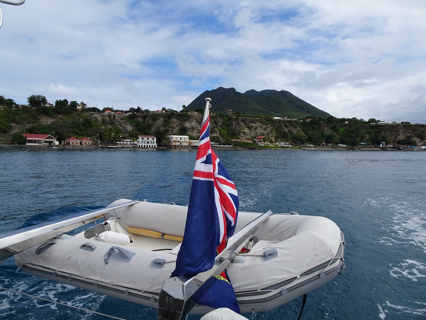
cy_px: 160
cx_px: 213
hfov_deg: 71.6
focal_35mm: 24
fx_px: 295
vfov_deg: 56.8
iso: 80
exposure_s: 1/1250
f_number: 3.5
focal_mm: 4.1
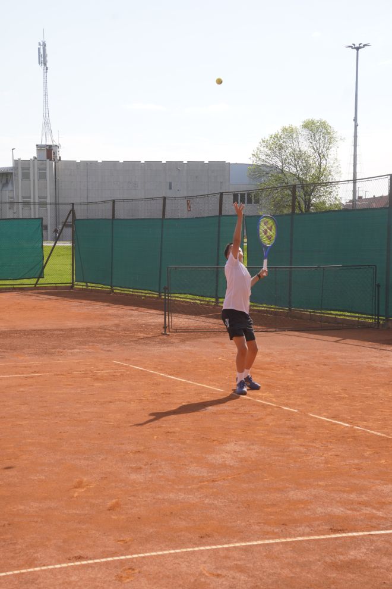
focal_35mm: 75
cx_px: 196
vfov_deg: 27.0
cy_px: 294
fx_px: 1225
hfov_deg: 18.2
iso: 160
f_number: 9
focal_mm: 50
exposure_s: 1/250
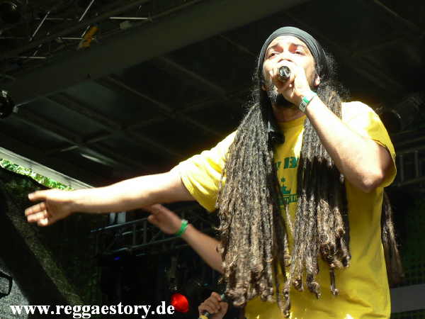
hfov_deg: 23.6
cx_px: 212
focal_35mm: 83
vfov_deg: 17.8
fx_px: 1019
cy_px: 160
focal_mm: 14.3
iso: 64
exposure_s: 1/100
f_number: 3.6
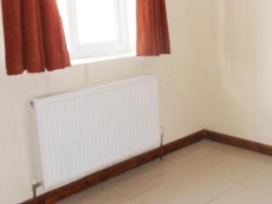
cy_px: 68
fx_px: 369
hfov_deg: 36.9
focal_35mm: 47
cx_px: 263
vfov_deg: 30.6
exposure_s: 1/30
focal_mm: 4.2
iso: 200
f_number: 3.3
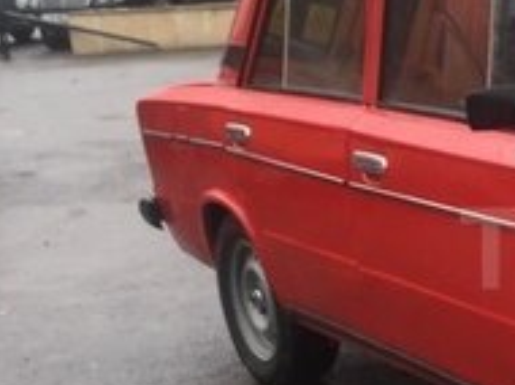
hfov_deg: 17.7
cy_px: 248
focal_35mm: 101
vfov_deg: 14.6
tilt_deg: -15.5
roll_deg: +4.0
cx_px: 737
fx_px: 1501
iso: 32
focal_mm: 4.15
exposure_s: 1/50
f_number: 2.2
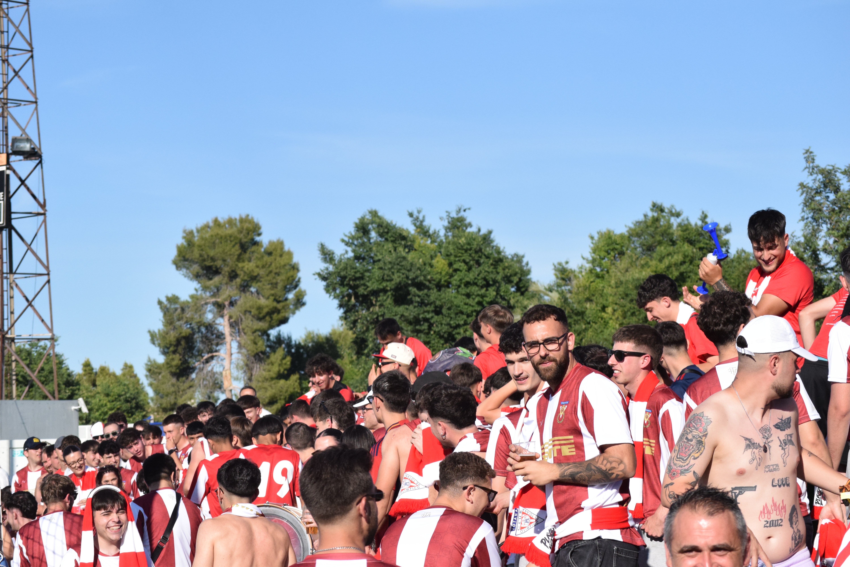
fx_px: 2656
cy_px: 284
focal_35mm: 112
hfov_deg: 18.2
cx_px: 425
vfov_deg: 12.2
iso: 1600
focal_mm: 75
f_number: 10
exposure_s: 1/4000
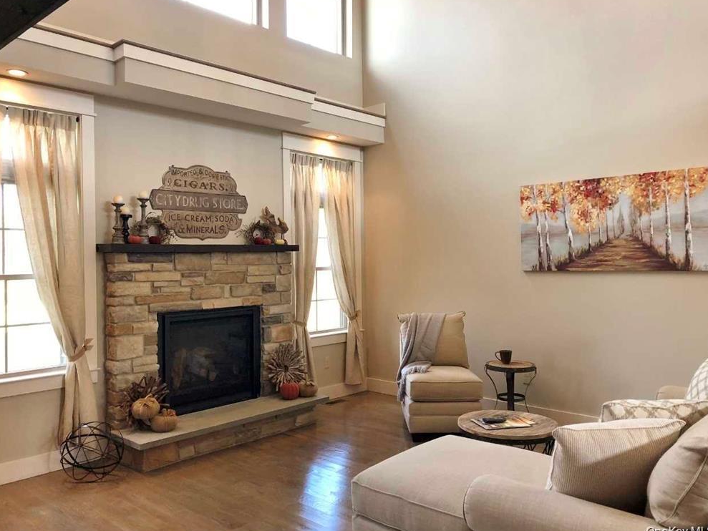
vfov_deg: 48.2
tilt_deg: -0.7
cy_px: 266
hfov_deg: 61.7
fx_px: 593
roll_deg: +0.8
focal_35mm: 29
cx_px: 352
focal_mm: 3.99
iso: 32
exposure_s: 1/30
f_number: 1.8
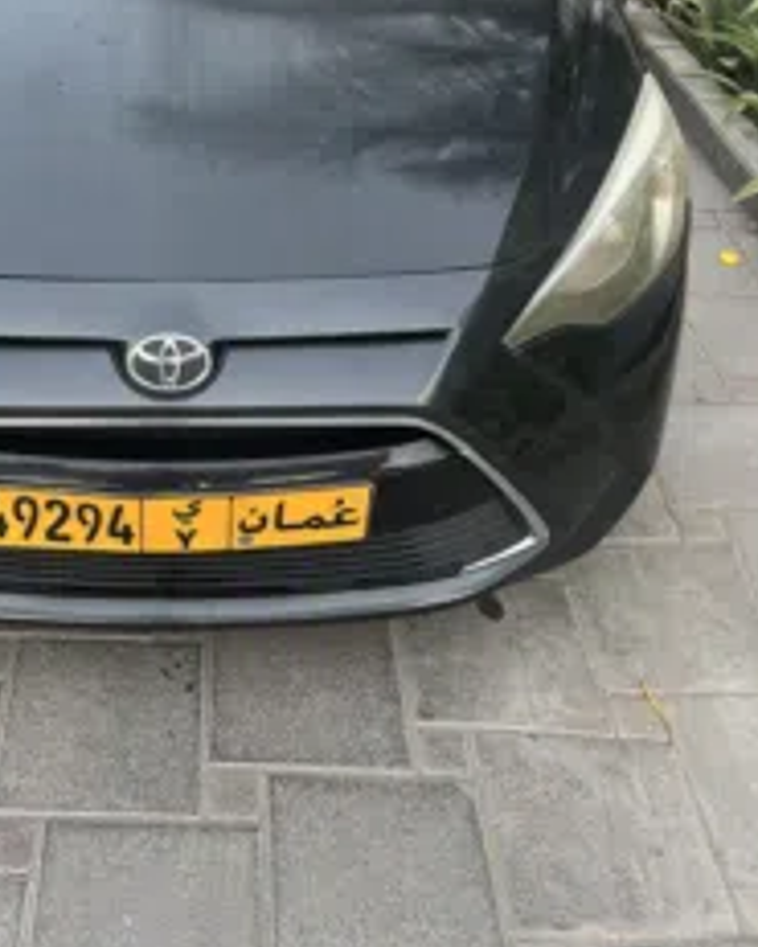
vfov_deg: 40.1
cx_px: 164
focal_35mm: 44
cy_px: 176
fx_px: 1233
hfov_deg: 33.3
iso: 160
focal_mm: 5.7
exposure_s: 1/60
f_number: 1.5
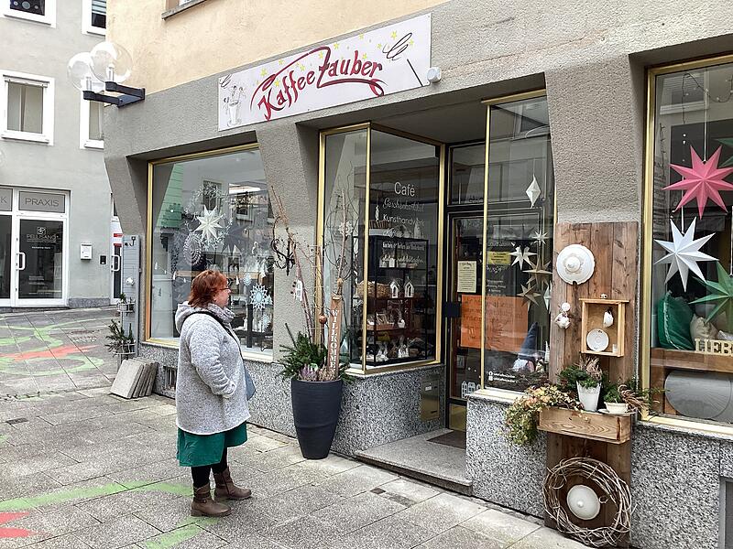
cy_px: 274
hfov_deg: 58.4
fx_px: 656
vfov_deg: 45.4
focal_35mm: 31
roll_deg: -0.4
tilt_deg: +0.5
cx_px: 366
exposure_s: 1/100
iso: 80
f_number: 2.4
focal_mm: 3.3
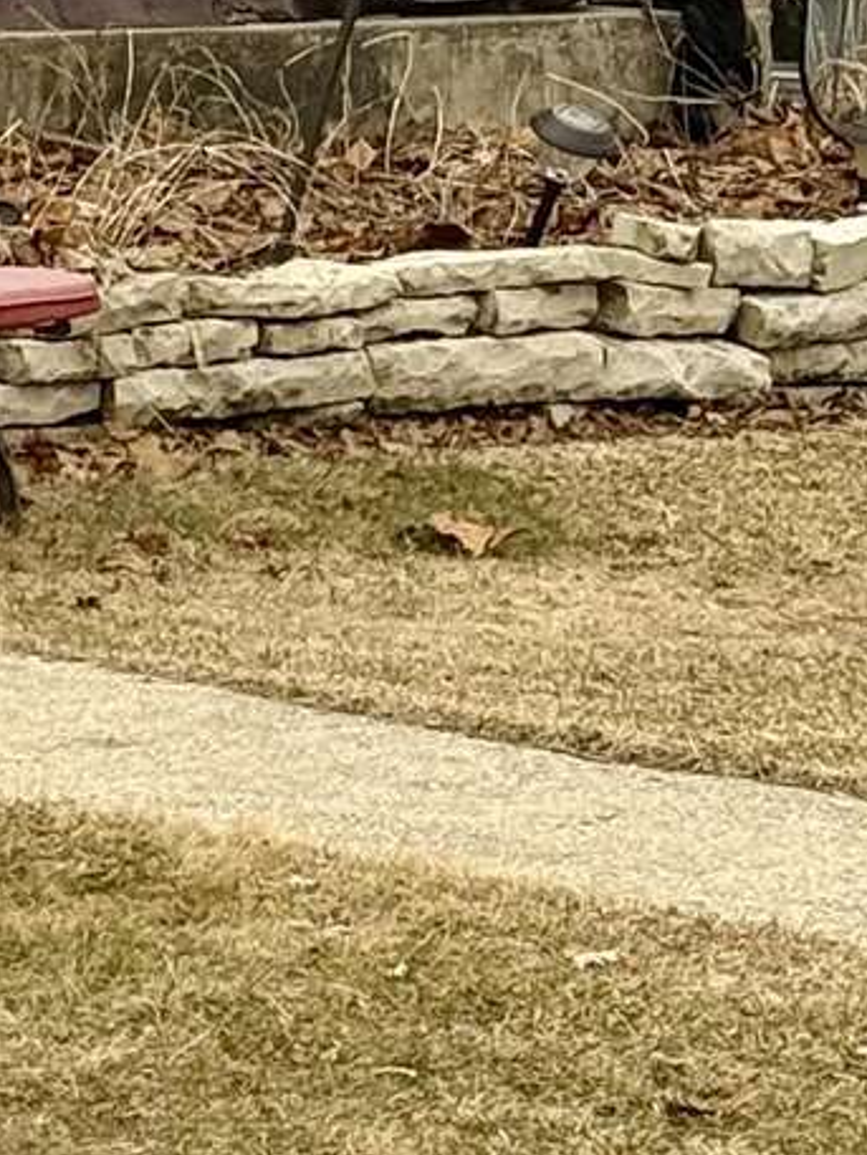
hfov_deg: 5.9
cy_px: 25
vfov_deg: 8.1
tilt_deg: -2.1
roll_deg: -0.6
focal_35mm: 242
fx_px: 8078
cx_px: -1304
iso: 64
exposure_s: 1/669
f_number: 1.78
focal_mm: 6.76
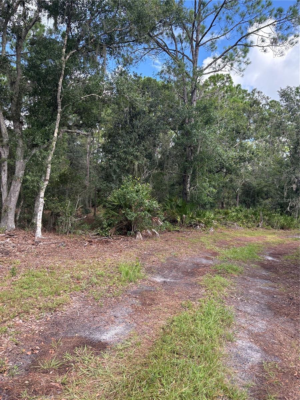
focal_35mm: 26
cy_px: 200
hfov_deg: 53.1
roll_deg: +1.6
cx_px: 150
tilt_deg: -1.1
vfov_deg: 67.3
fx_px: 300
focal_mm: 5.96
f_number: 1.6
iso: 64
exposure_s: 1/612
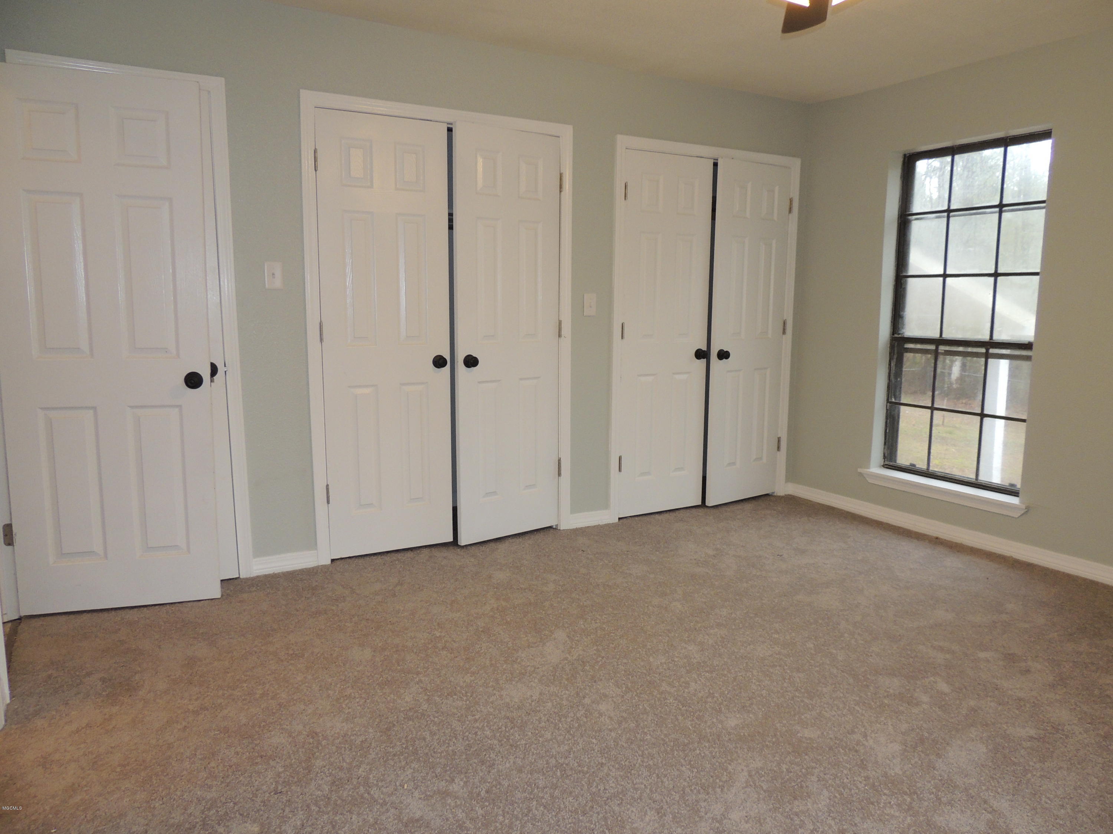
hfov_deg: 71.6
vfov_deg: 56.8
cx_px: 556
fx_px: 772
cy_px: 417
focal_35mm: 24
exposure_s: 1/40
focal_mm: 4.3
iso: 250
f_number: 3
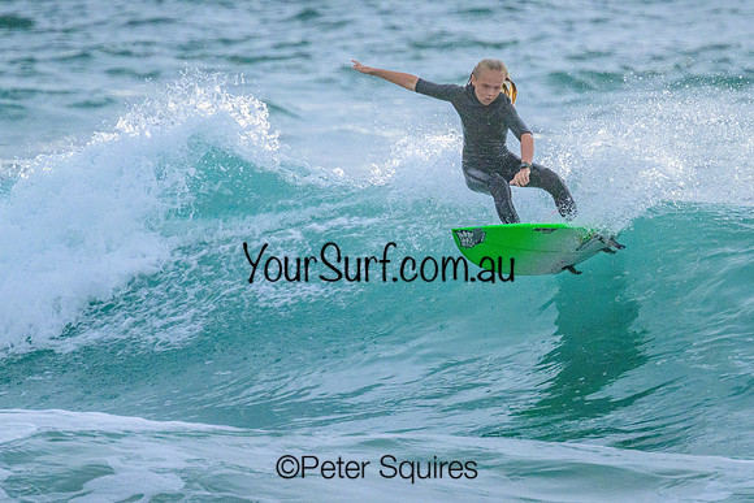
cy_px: 244
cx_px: 473
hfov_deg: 2.0
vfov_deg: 1.3
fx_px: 21563
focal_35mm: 1029
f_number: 11
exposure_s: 1/2000
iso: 4000
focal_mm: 800
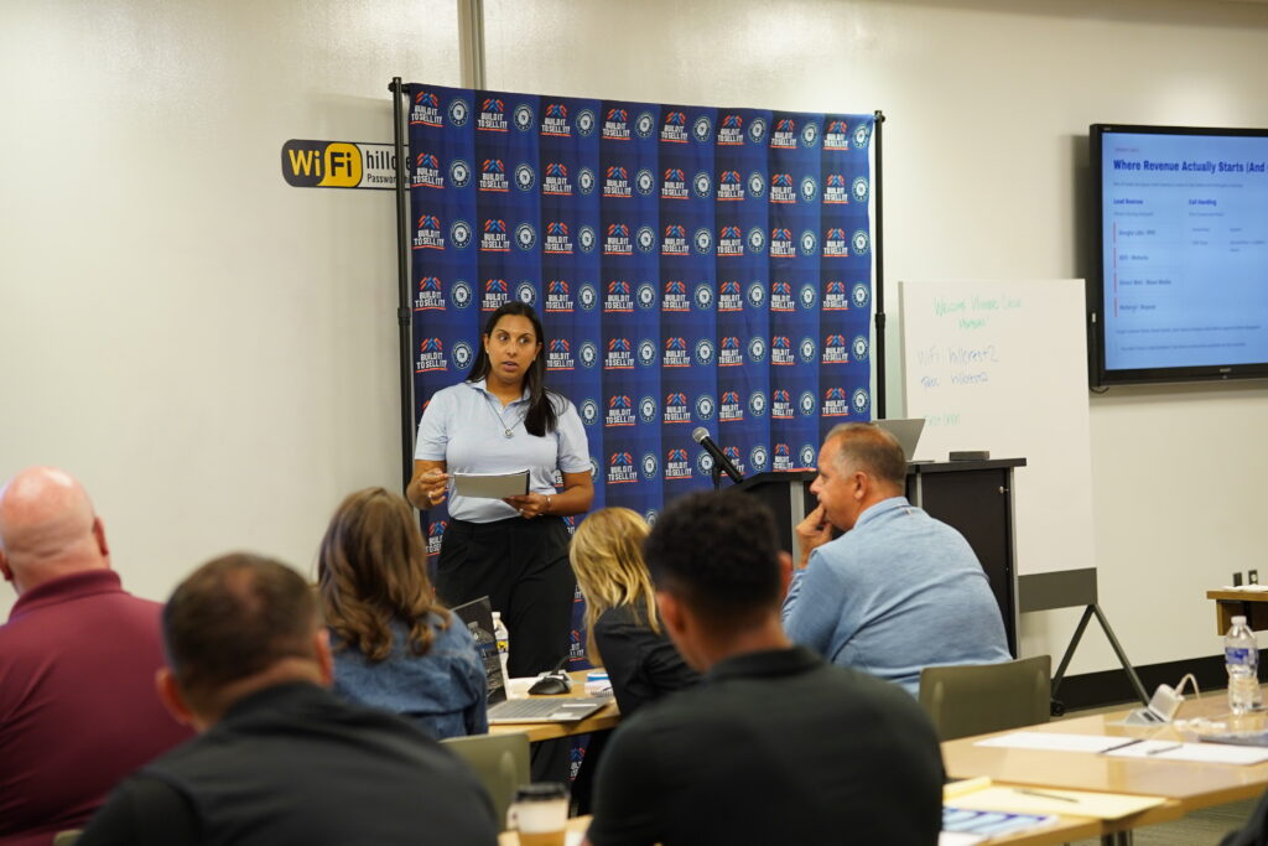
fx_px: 2959
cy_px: 423
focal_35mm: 84
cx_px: 634
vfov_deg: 16.3
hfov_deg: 24.2
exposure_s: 1/160
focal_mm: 56
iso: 800
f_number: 2.2
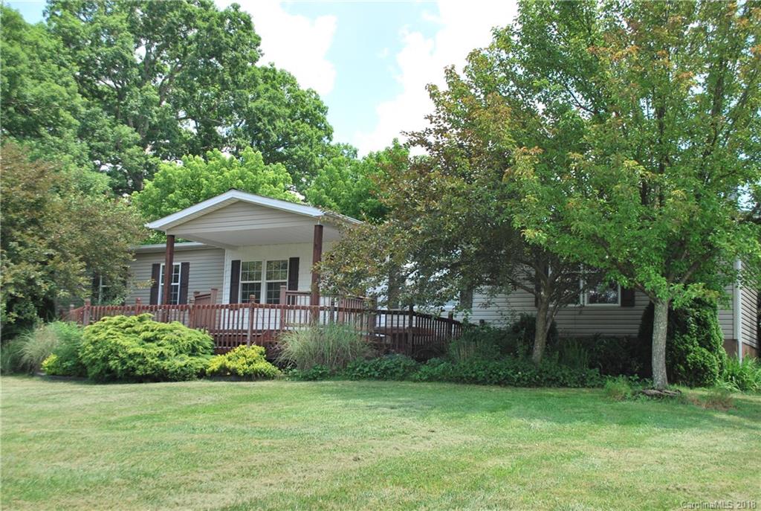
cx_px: 380
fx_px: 890
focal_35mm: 42
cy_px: 256
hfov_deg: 46.3
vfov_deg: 32.0
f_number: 5.6
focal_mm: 28
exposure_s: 1/200
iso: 100
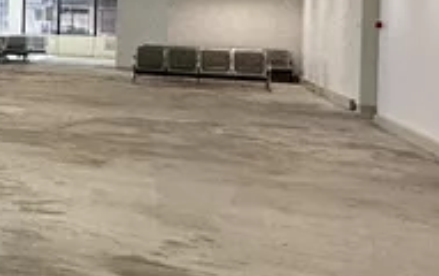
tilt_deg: +0.0
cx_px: -439
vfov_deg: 20.5
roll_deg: -2.0
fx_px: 743
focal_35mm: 62
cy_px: 9
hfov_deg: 19.2
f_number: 2.2
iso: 40
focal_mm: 2.22
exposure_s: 1/137
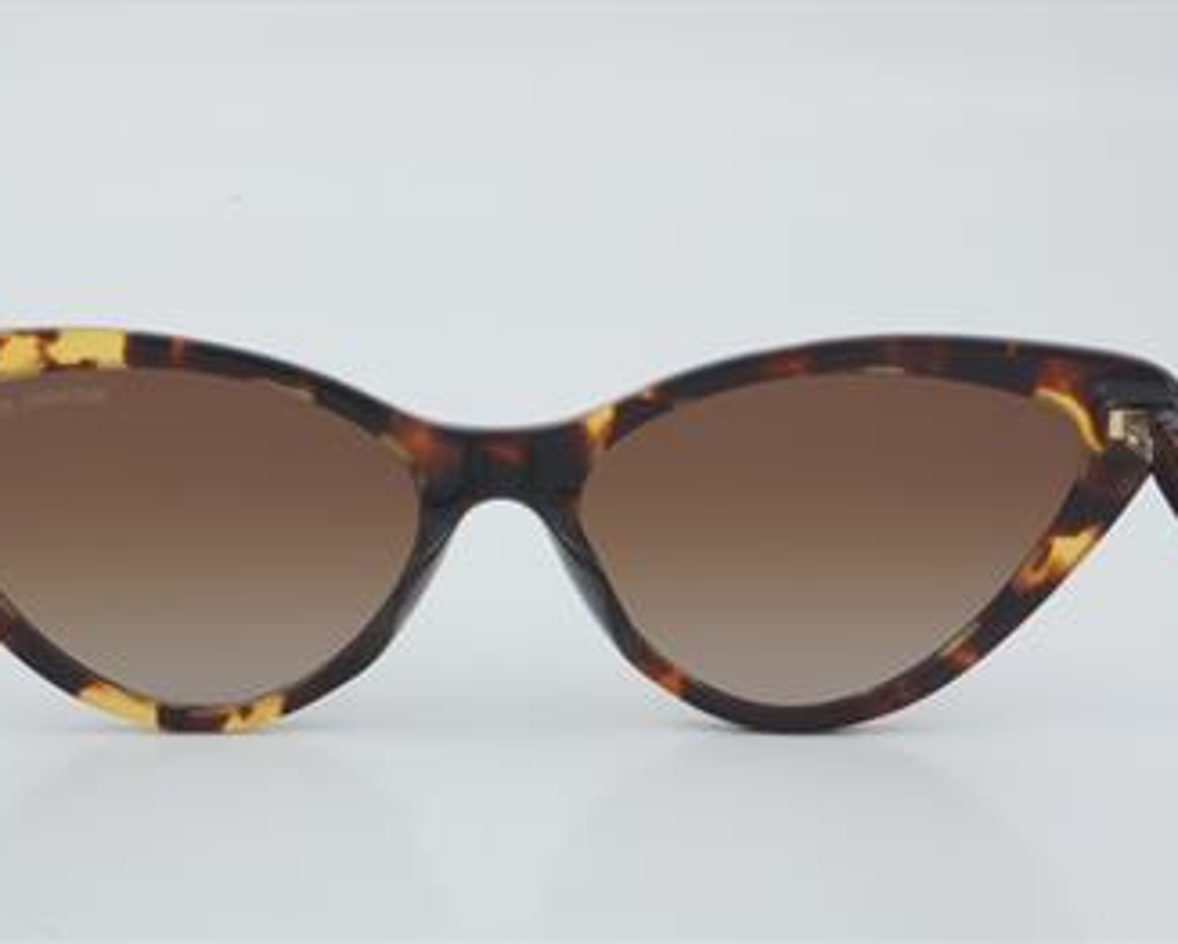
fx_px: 3299
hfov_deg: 20.2
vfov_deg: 16.3
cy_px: 468
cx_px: 501
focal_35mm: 95
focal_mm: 55
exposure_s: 1/3
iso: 100
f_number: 32
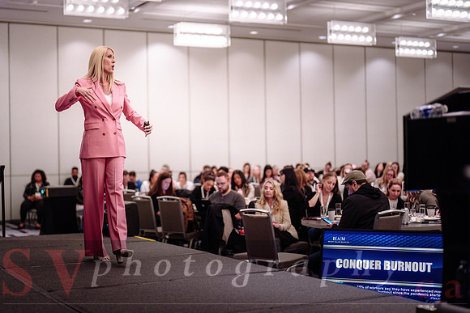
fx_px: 756
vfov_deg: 23.4
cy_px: 150
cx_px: 198
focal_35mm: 58
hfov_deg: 34.4
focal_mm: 50
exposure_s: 1/320
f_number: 1.2
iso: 1600
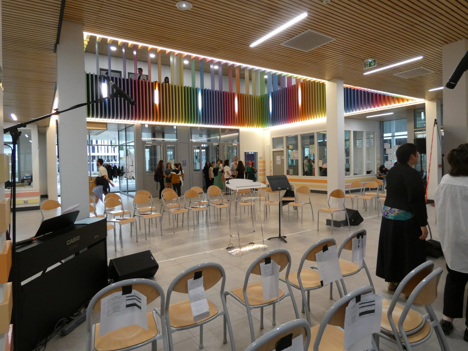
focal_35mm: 21
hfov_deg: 79.0
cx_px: 239
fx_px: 284
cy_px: 172
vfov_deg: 63.4
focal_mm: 3.6
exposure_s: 1/60
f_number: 2.8
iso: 250
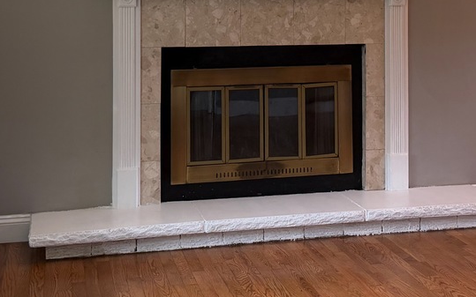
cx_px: 296
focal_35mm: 68
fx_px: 882
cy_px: -5
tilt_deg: +0.0
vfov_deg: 18.6
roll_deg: +0.6
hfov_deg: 30.1
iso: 200
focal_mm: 6.76
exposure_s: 1/131
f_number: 1.78
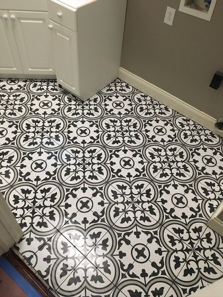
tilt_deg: -51.2
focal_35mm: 29
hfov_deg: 48.2
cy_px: 148
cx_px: 112
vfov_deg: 61.7
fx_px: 249
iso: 160
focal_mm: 4.15
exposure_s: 1/30
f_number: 2.2
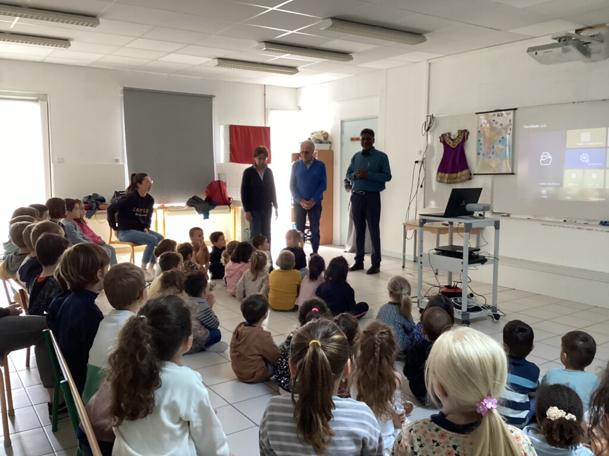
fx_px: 545
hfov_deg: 58.4
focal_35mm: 31
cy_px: 228
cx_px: 304
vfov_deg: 45.4
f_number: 2.4
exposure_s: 1/50
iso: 160
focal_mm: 3.3
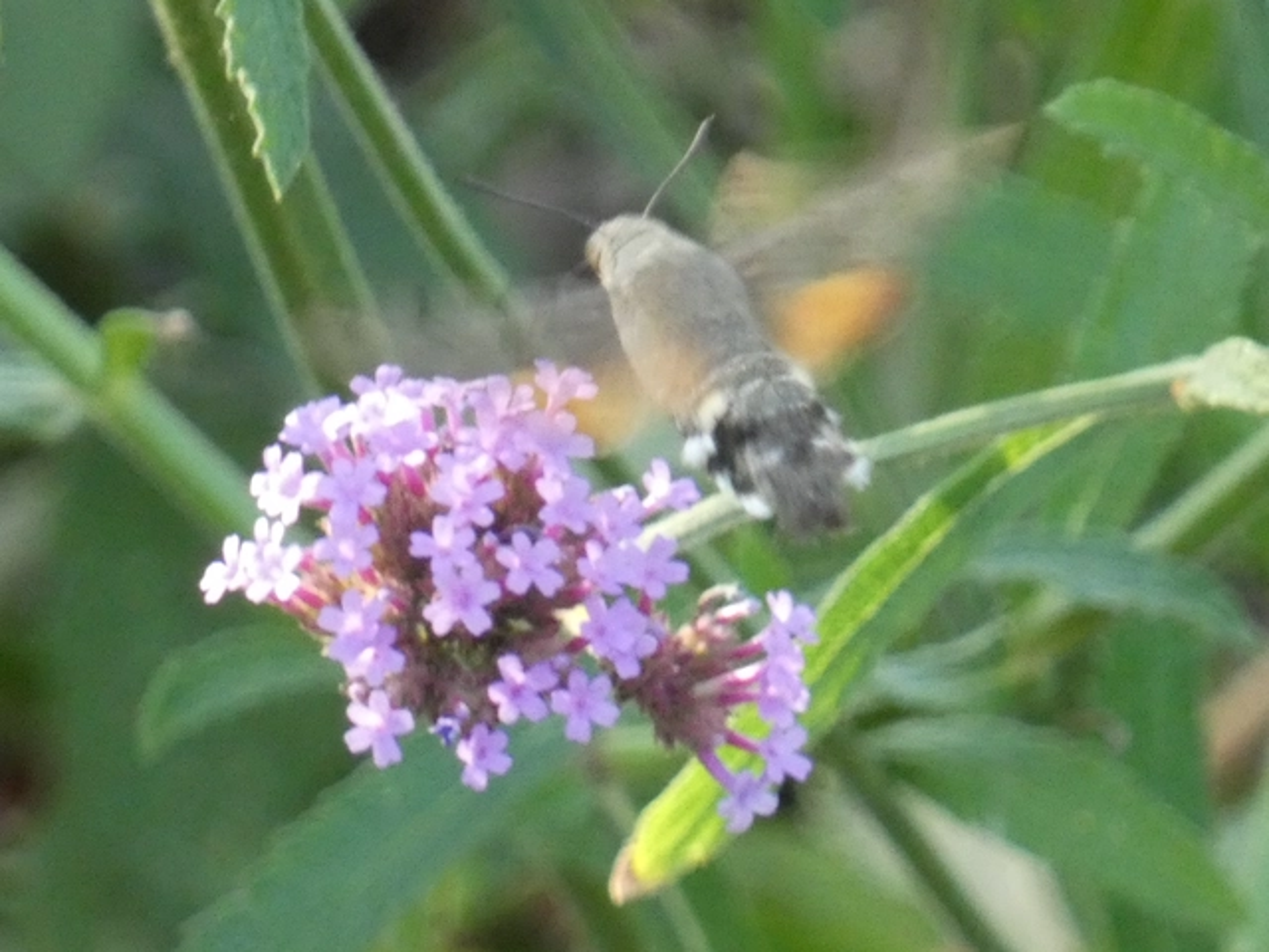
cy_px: 476
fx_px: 26285
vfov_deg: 2.1
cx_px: 634
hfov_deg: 2.8
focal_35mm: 717
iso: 1000
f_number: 5.6
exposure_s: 1/100
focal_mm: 128.4
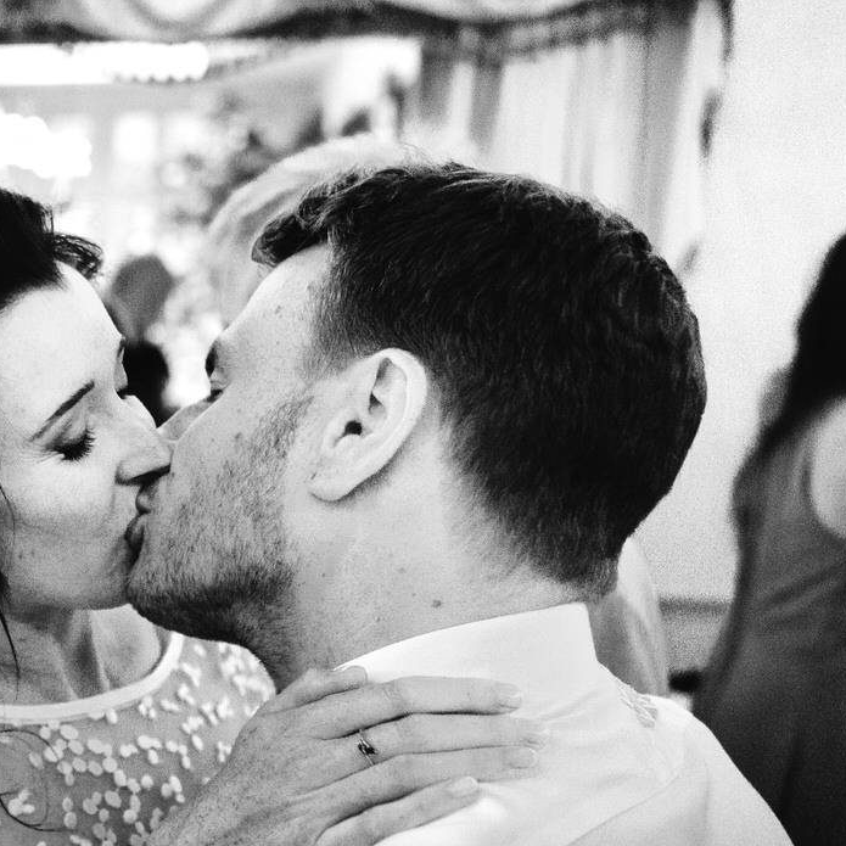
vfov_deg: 30.9
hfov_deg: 27.9
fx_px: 1521
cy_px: 544
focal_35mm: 55
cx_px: -118
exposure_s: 1/250
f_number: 2.2
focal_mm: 25
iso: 6400
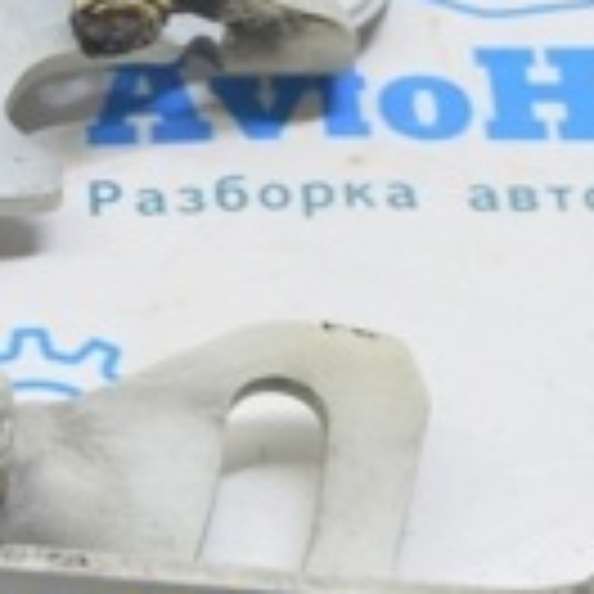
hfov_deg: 8.2
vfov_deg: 8.3
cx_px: -166
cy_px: 232
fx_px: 4077
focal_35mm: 210
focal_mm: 34
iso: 400
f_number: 5.6
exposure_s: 1/20
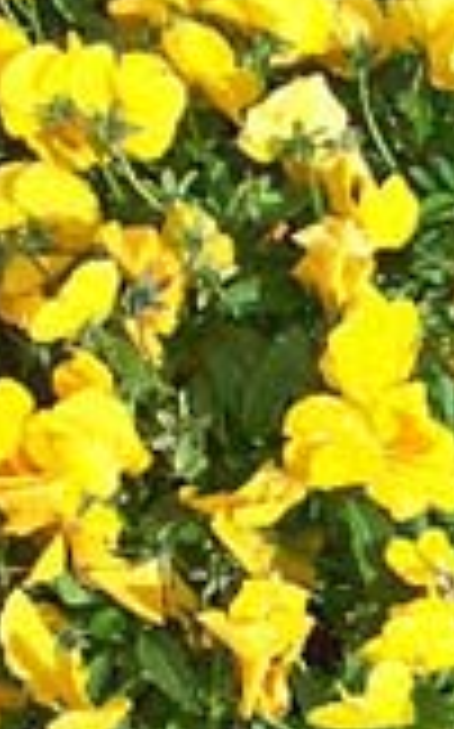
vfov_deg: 20.2
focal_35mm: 103
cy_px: 382
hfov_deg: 12.7
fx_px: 2043
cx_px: 274
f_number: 4.3
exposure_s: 1/800
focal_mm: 5.8
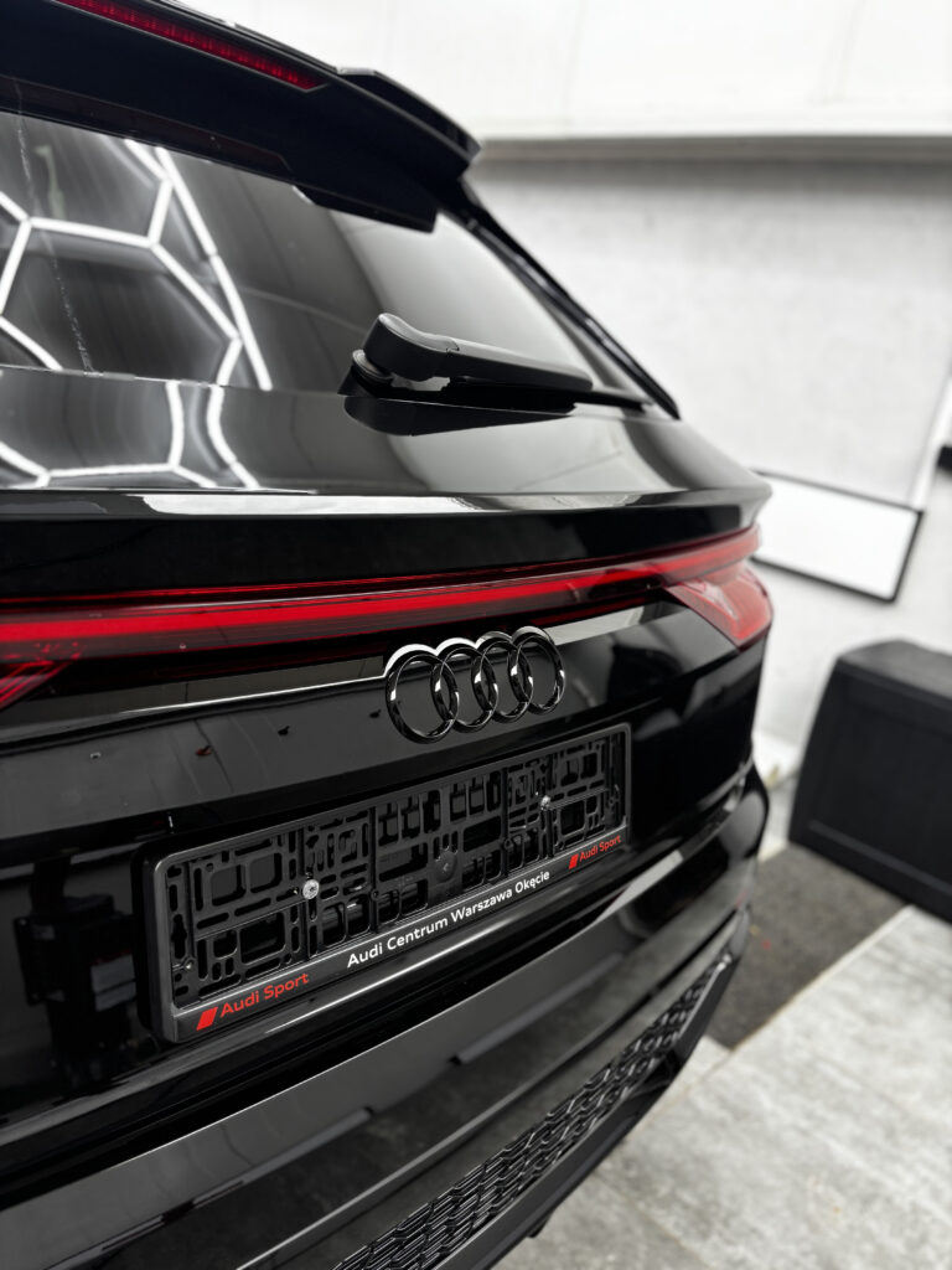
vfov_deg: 67.3
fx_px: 953
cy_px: 635
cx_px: 476
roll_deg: -9.9
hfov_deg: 53.1
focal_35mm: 26
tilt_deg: -17.4
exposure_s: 1/50
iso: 64
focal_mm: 5.96
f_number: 1.6
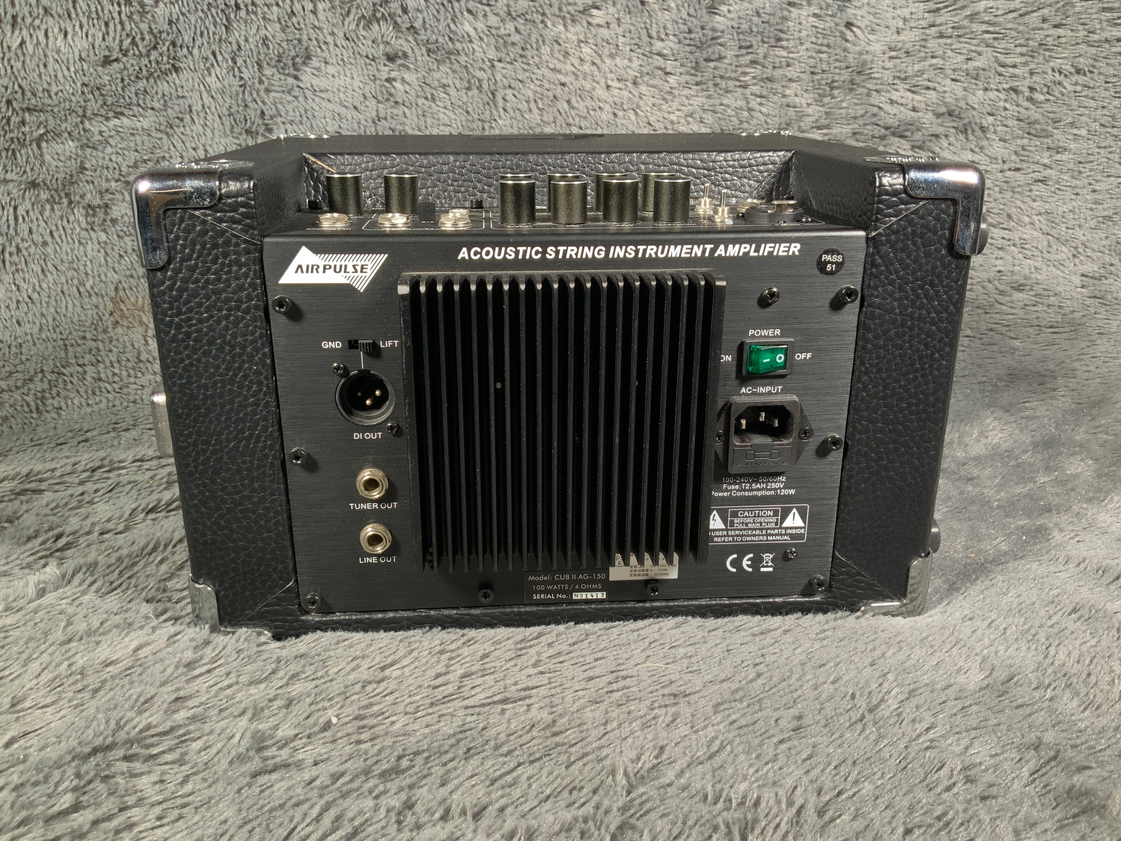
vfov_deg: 48.2
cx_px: 560
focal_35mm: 29
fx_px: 939
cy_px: 420
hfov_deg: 61.7
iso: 80
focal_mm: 3
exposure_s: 1/52
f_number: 1.8
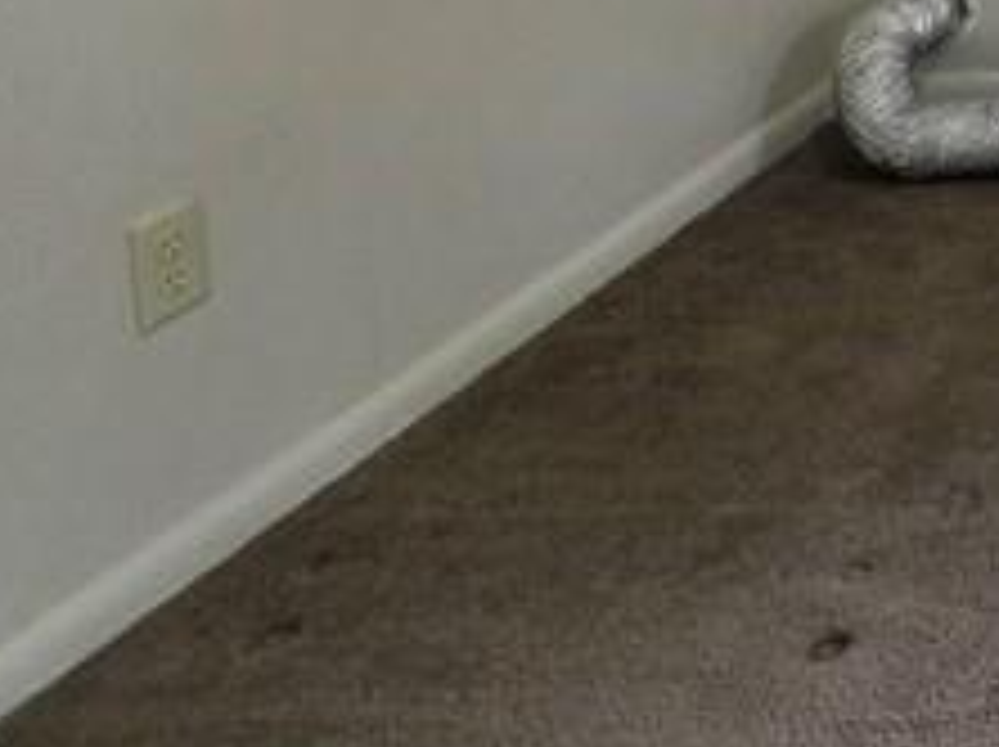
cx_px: 1994
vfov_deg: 19.0
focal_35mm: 60
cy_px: -580
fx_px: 1730
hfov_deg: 19.2
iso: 160
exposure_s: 1/120
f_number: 1.9
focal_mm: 2.2
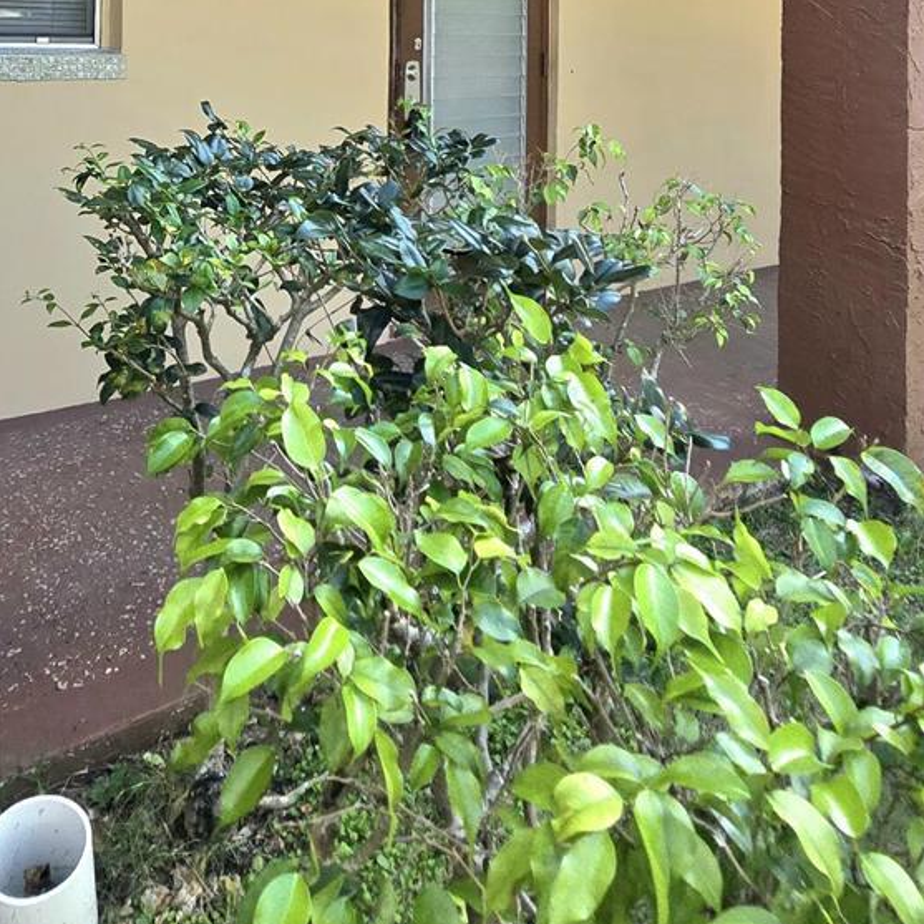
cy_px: -20
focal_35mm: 33
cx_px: 342
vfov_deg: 42.3
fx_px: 997
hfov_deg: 49.2
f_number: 2.2
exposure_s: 1/769
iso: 80
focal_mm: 2.2
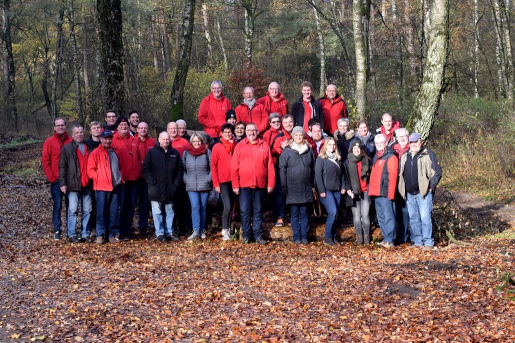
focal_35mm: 75
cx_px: 258
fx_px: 1073
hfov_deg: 27.0
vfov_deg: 18.2
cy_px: 172
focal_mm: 50
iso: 400
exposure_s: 1/160
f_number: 6.3
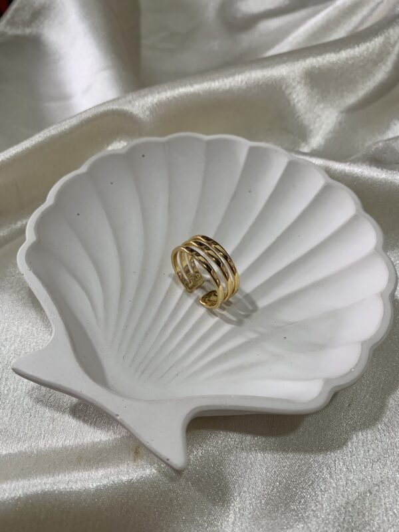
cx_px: 200
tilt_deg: -56.5
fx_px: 400
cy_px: 266
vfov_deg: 67.3
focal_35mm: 26
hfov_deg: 53.1
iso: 80
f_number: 1.8
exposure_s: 1/100
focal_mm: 4.25
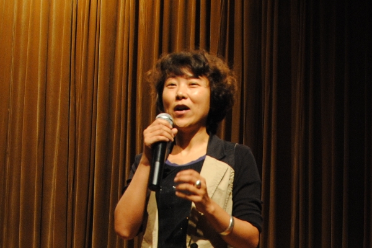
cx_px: 186
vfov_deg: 41.7
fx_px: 325
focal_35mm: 32
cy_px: 124
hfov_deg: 59.5
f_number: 3.8
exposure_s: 1/30
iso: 400
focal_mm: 21
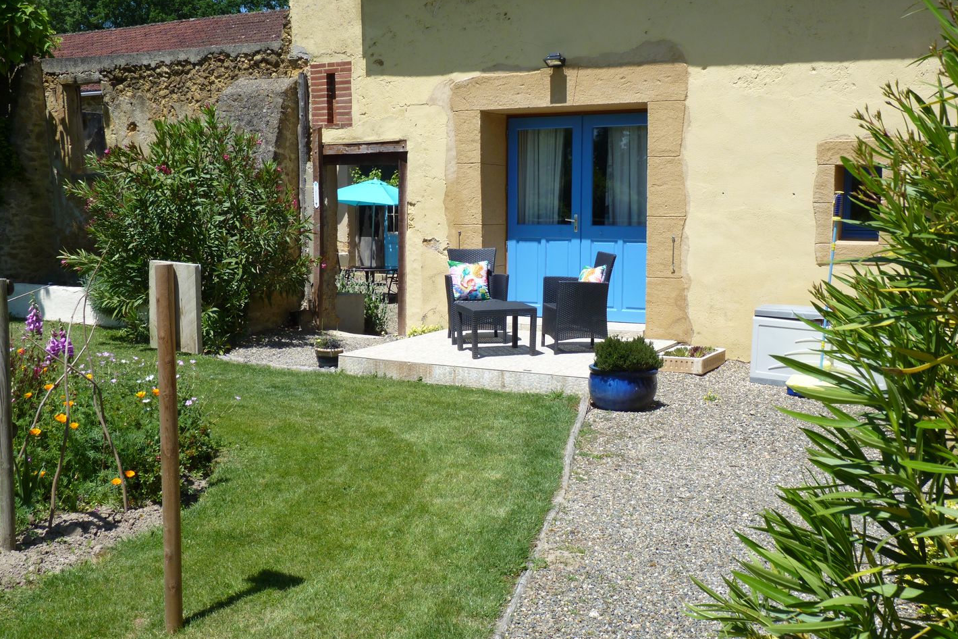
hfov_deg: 50.7
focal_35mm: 38
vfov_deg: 35.1
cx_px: 480
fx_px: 1011
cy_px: 326
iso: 80
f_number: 3
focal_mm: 6.4
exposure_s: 1/1000
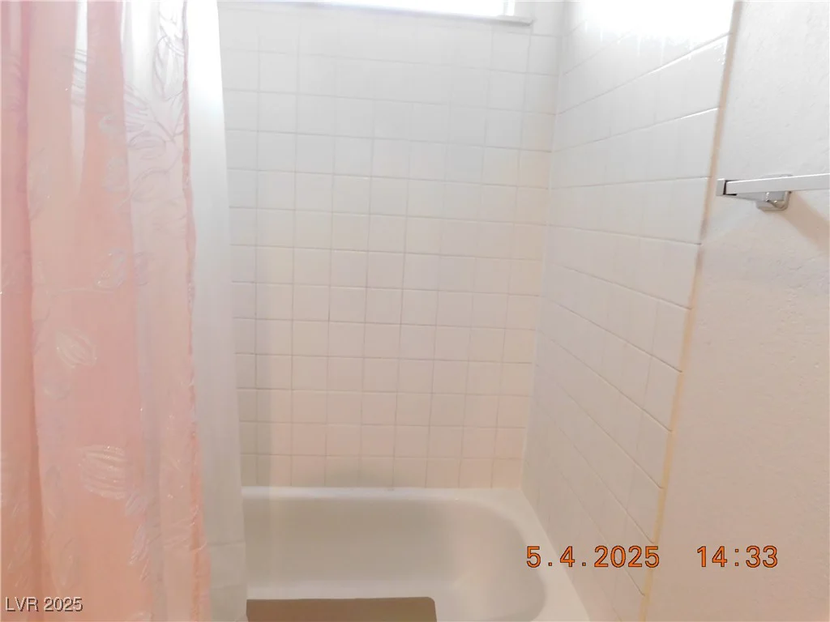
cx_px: 415
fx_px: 575
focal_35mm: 24
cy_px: 311
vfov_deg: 56.8
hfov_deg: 71.6
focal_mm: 4.1
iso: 400
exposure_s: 1/25
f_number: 3
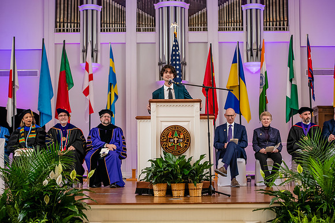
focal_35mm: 75
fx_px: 698
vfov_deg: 18.2
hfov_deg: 27.0
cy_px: 112
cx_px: 168
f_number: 3.5
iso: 1600
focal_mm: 75
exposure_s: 1/200
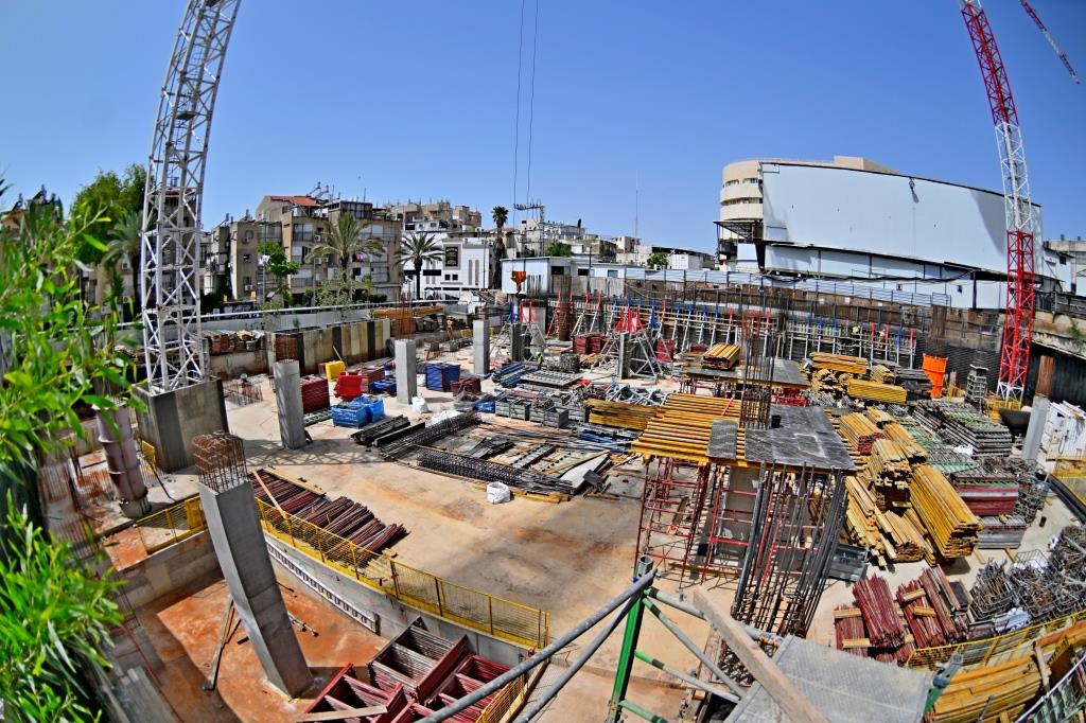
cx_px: 543
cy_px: 362
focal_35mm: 15
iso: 40
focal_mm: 10.5
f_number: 2.8
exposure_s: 1/3200
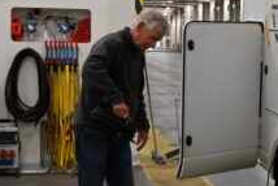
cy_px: 163
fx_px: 865
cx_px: 223
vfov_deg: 12.2
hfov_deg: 18.1
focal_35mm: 112
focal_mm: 30
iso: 1800
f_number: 4
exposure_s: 1/125
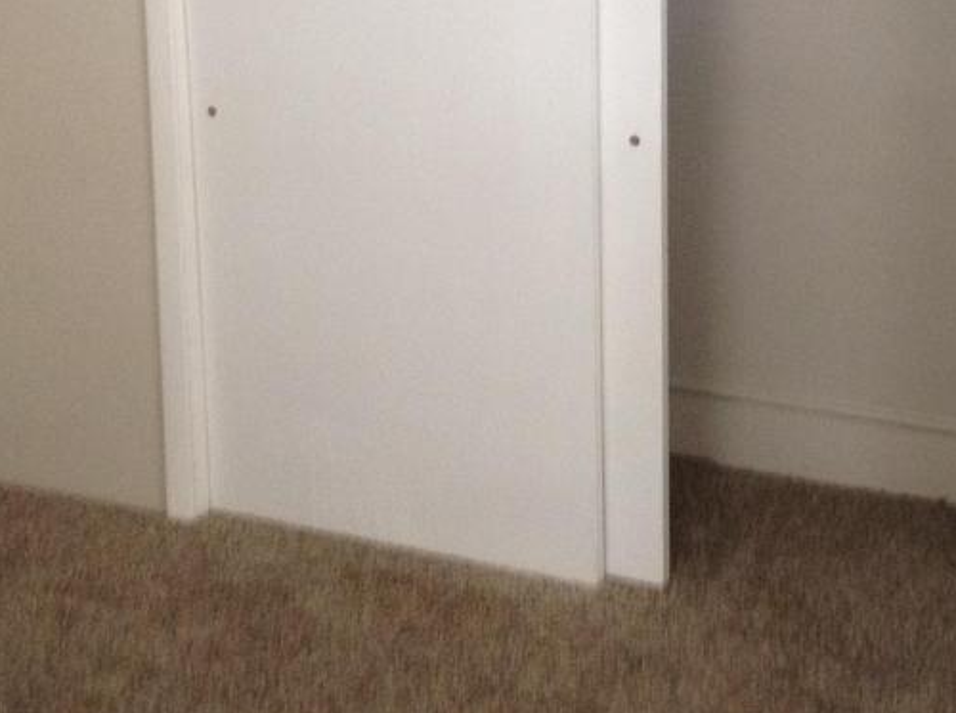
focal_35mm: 72
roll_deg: +0.6
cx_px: 549
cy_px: 90
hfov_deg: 27.1
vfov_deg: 20.0
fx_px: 1985
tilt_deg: -8.9
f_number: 2.4
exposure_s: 1/15
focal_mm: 4.28
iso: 160
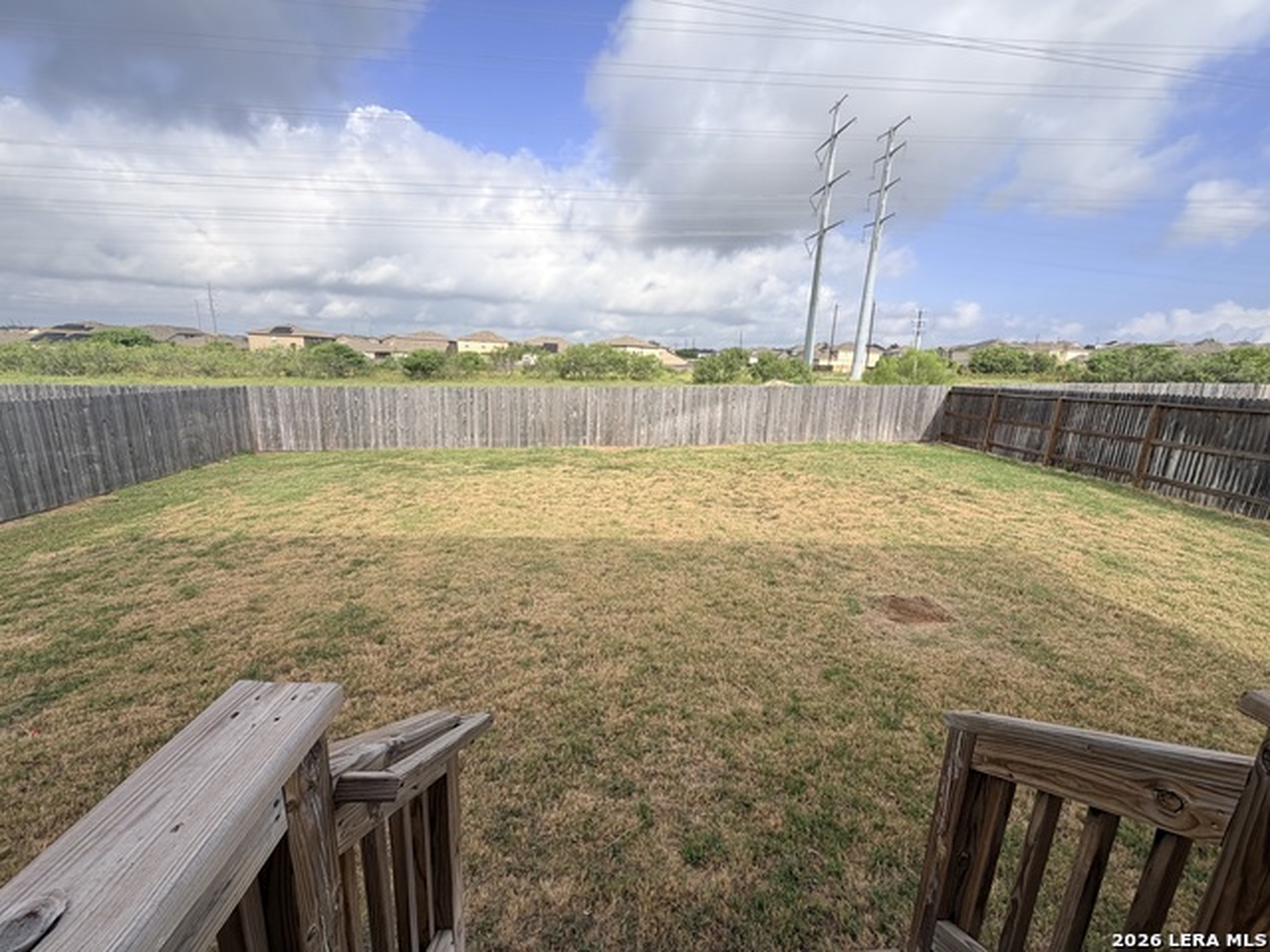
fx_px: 514
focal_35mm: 14
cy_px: 476
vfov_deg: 85.7
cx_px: 635
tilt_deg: -12.1
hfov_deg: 102.1
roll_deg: -3.1
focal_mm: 2.22
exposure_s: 1/522
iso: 40
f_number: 2.2
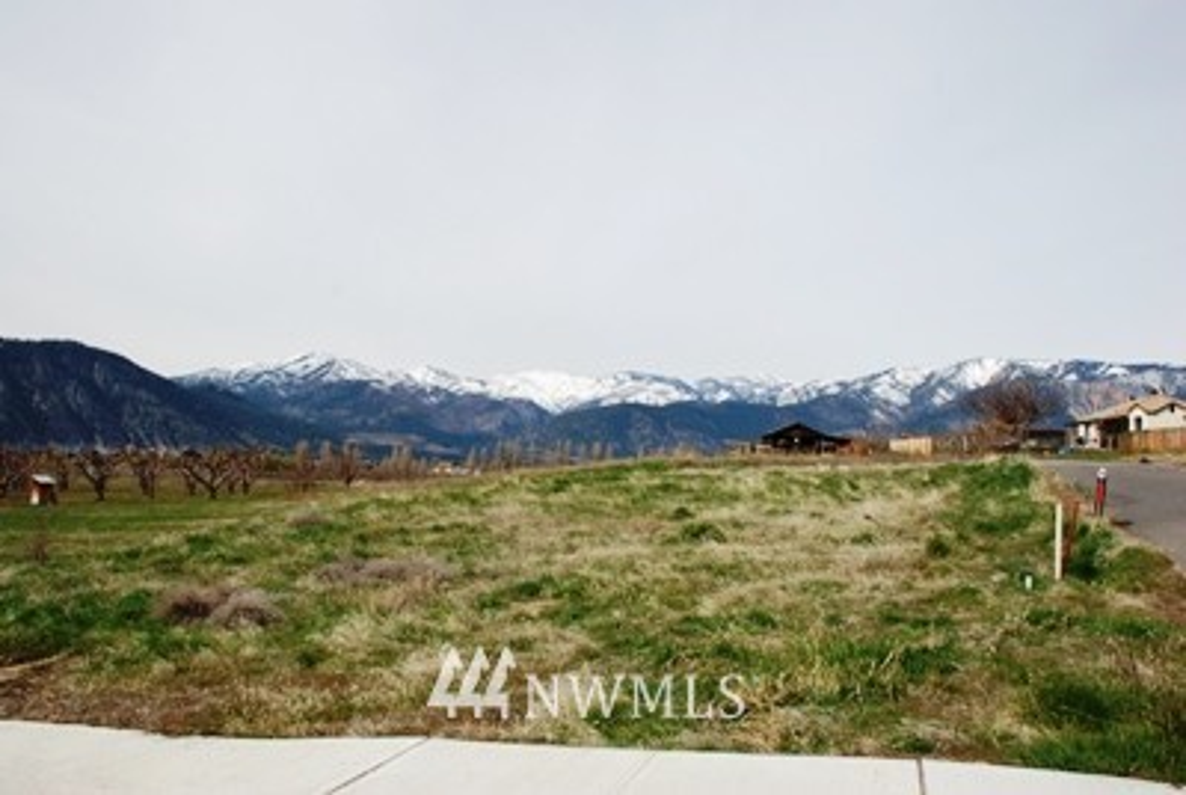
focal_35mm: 30
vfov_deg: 43.7
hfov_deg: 61.9
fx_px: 990
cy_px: 398
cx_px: 593
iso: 140
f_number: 10
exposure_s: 1/250
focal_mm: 20
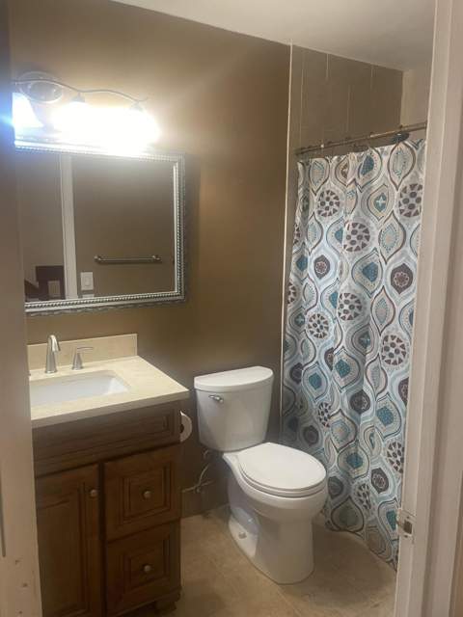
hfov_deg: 53.1
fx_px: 464
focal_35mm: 26
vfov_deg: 67.3
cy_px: 308
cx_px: 232
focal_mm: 4.2
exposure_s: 1/60
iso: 125
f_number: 1.6
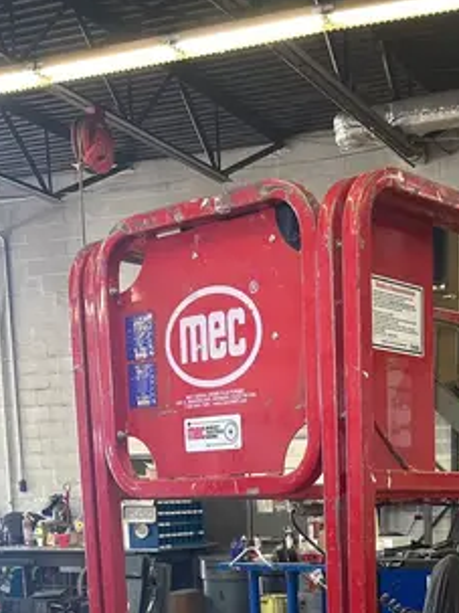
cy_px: 693
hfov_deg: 22.9
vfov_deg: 27.8
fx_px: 1115
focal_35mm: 63
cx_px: 366
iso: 100
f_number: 1.5
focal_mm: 5.7
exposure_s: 1/60
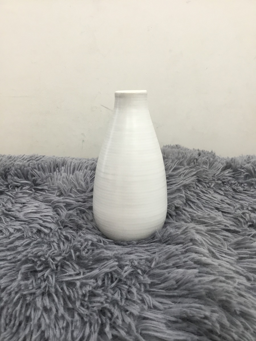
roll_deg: +1.2
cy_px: 170
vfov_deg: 58.4
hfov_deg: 45.4
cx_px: 128
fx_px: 306
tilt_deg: -17.9
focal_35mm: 31
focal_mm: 3.3
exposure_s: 1/33
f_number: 2.4
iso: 100
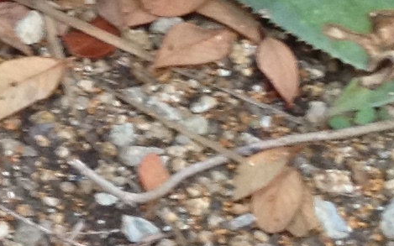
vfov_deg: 6.6
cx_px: -241
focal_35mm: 193
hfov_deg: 10.4
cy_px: -228
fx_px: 2072
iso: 80
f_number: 2.4
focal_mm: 3.3
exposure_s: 1/24
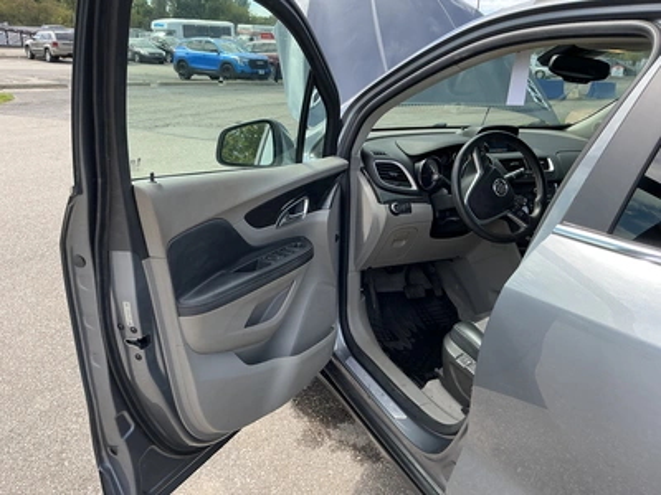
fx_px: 535
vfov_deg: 49.7
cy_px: 248
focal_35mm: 28
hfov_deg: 63.4
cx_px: 330
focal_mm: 3
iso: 25
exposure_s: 1/327
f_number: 1.8
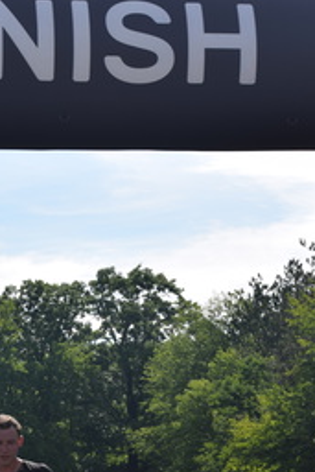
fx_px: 2321
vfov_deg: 11.5
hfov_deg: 7.8
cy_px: 476
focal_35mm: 177
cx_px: 100
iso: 100
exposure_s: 1/200
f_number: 10
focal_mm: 55
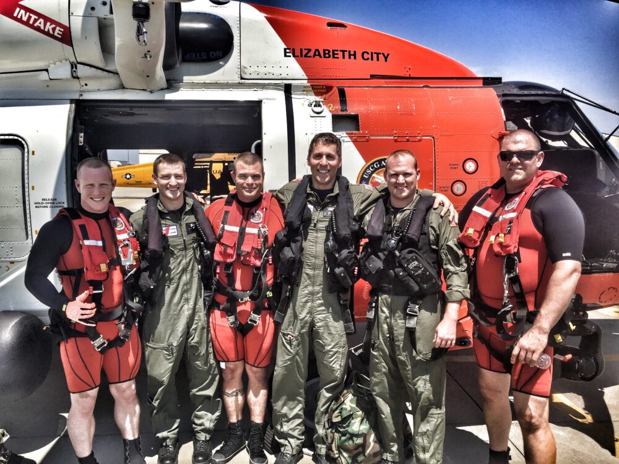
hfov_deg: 61.7
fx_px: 519
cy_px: 232
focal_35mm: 29
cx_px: 310
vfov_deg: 48.2
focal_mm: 4.15
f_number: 2.2
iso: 32
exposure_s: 1/1799
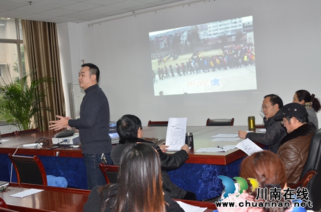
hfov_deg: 46.5
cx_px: 160
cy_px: 106
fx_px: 374
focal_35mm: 42
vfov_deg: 31.7
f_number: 4.8
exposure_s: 1/60
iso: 640
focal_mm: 28
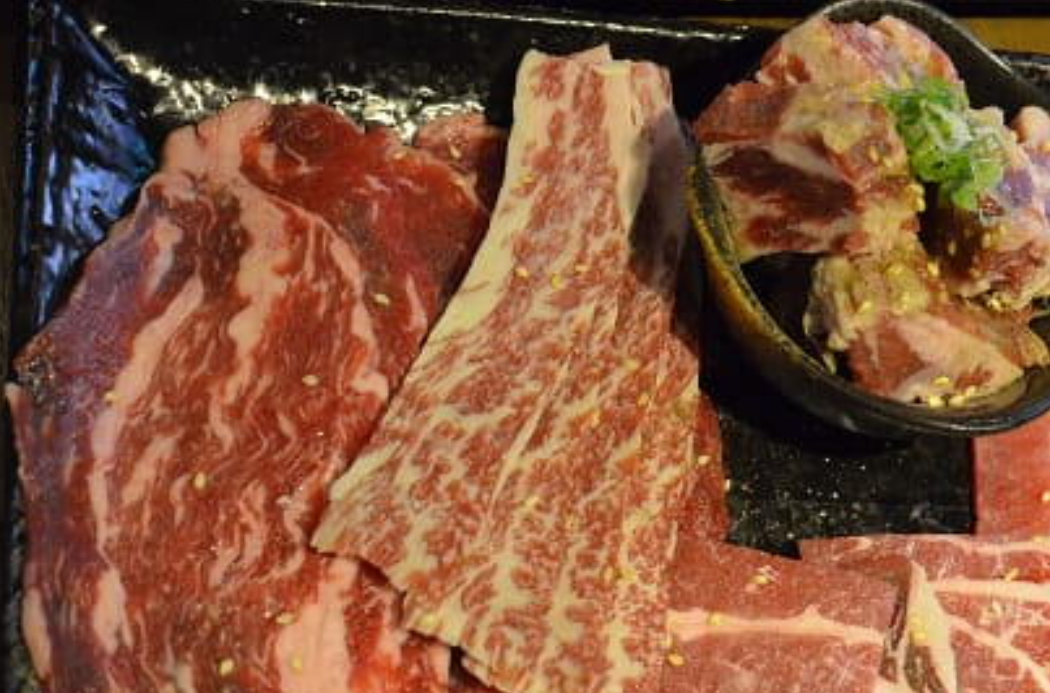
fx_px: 2407
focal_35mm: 83
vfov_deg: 16.3
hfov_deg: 24.5
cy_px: 464
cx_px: 671
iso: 3200
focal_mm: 35
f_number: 5
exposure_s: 1/25
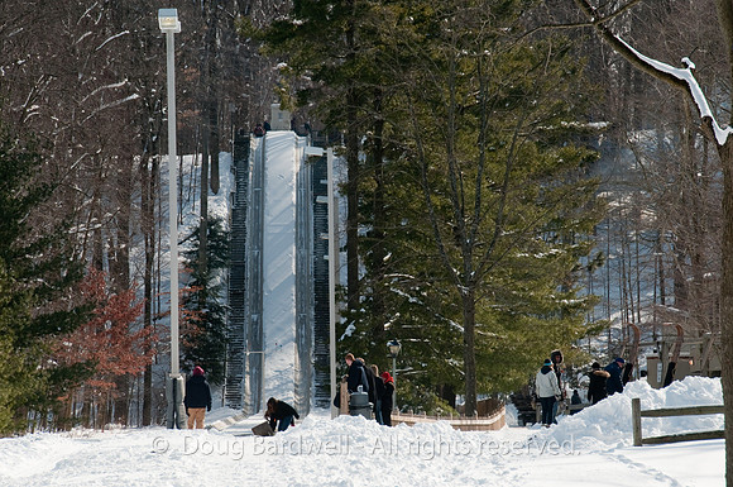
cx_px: 366
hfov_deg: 9.2
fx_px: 4575
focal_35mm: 225
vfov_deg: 6.1
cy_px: 244
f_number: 9
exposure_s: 1/320
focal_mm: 150
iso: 200
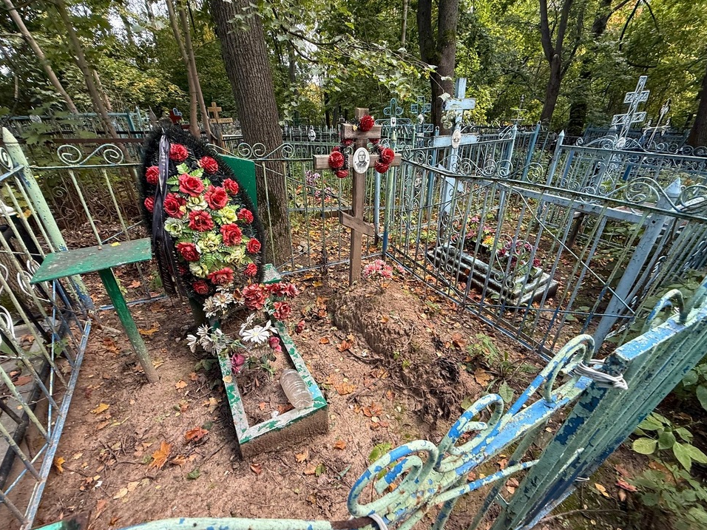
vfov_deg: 81.7
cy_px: 281
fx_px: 306
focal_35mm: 15
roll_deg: -1.0
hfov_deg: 98.1
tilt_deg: -30.6
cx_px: 365
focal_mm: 2.22
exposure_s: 1/99
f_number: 2.2
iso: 100
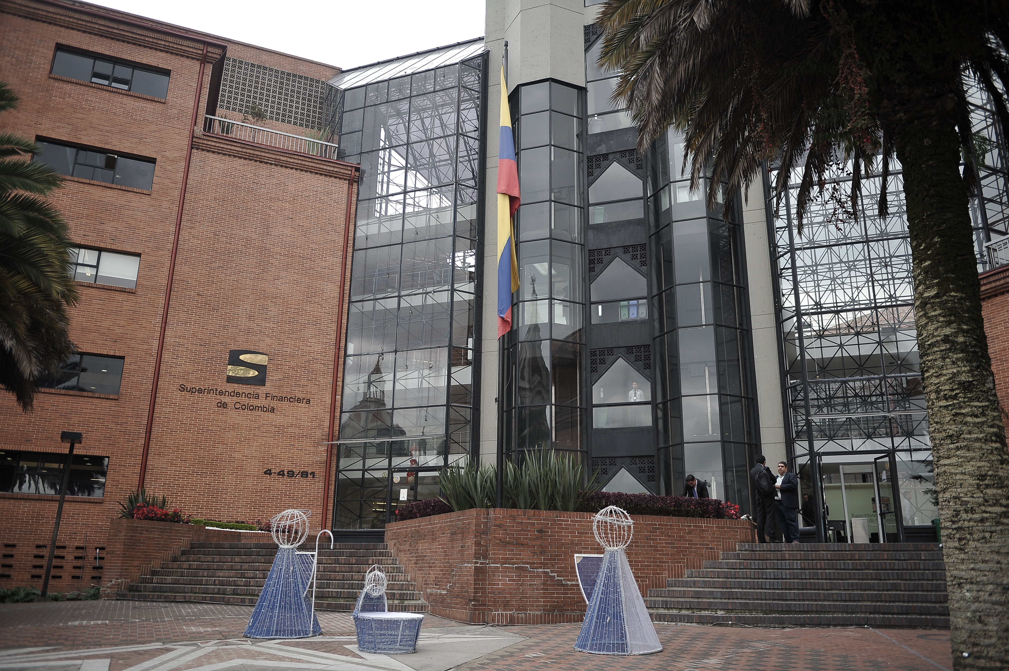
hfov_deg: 65.5
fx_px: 784
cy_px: 336
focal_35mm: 28
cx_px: 504
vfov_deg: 46.3
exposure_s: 1/500
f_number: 2.8
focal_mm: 28
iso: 400
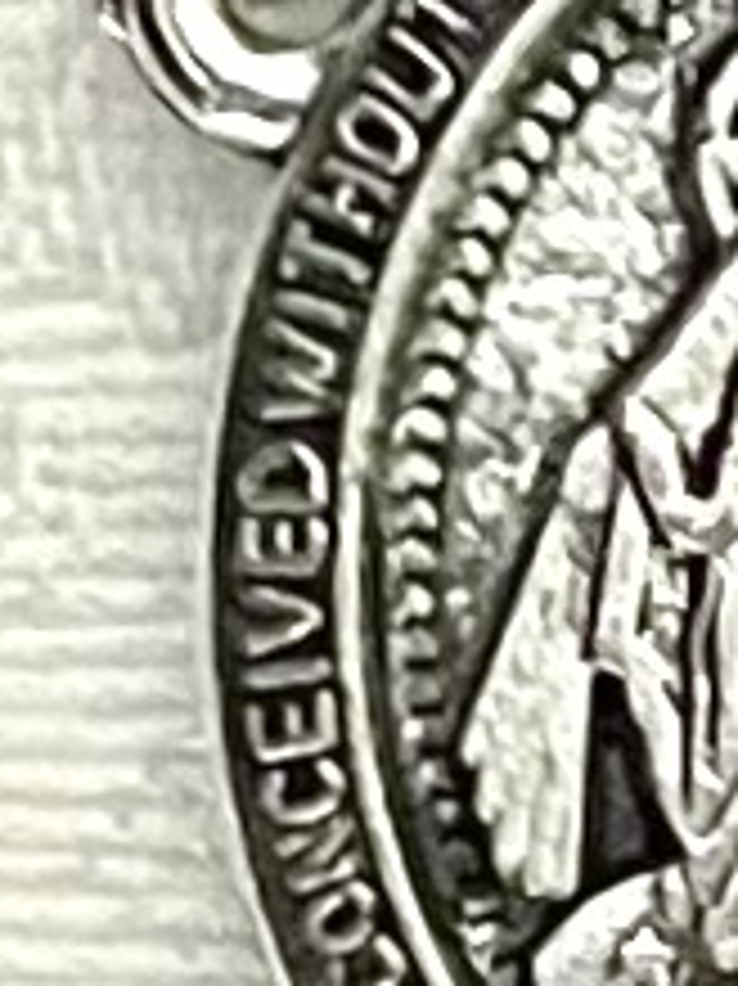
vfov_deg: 12.5
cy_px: 142
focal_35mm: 157
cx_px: 2090
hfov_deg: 8.2
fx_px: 4467
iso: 250
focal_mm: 4.2
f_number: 1.6
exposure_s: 1/60
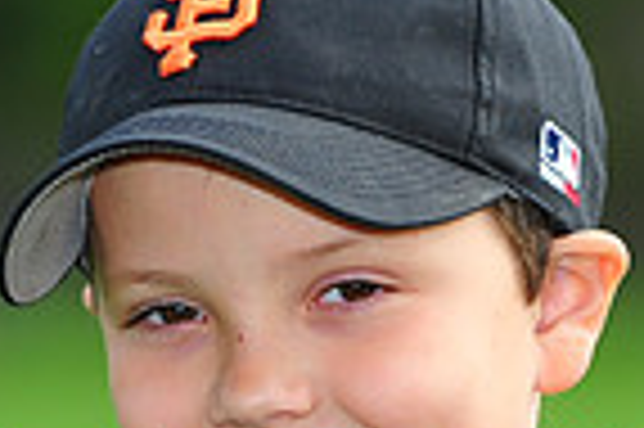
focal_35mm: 667
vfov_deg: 2.1
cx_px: 428
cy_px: 608
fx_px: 11918
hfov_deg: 3.1
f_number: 4.5
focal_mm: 165
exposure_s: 1/1250
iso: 400
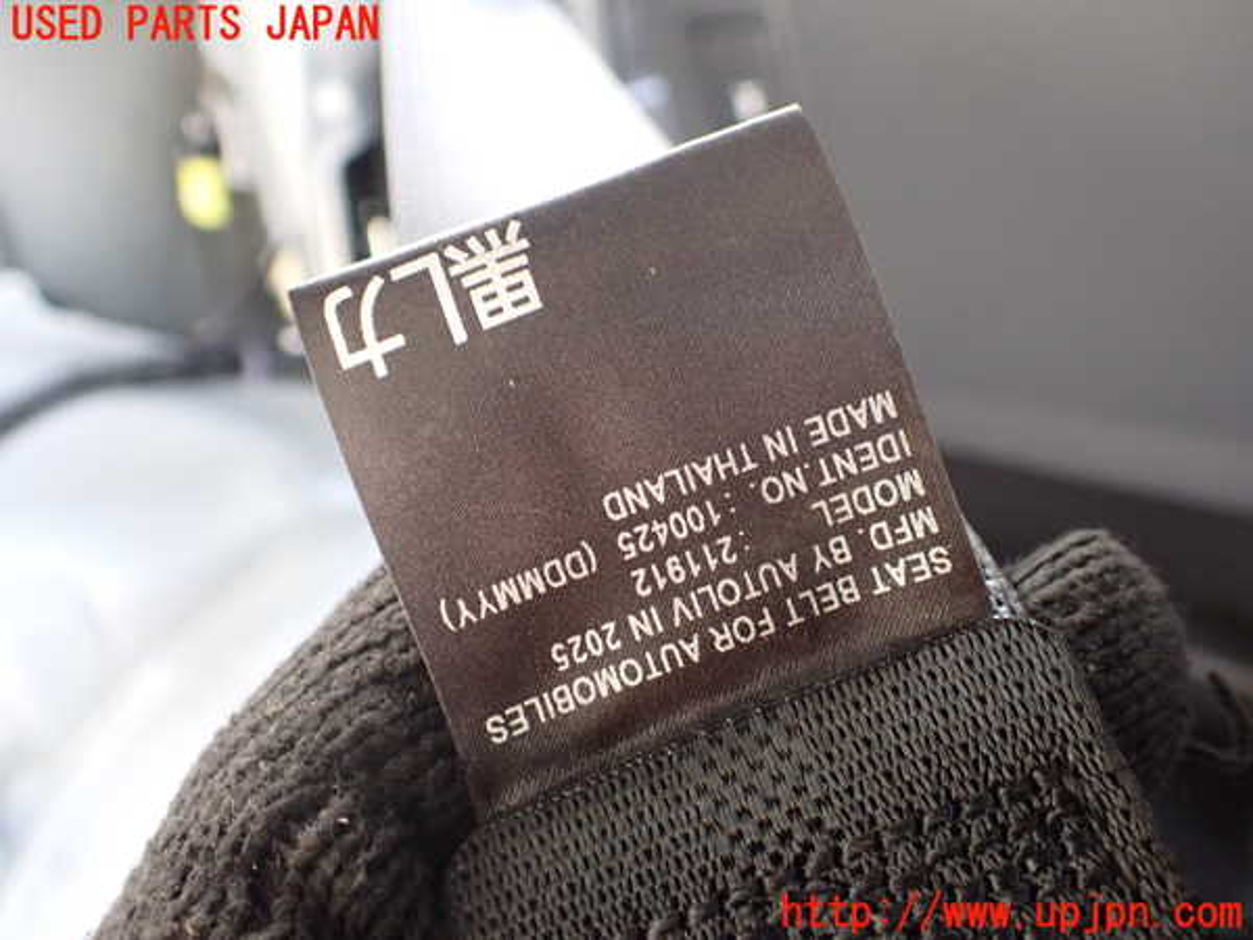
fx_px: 1086
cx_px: 626
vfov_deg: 46.8
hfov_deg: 60.0
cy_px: 470
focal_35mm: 30
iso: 800
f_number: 2.3
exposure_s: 1/50
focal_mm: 5.4
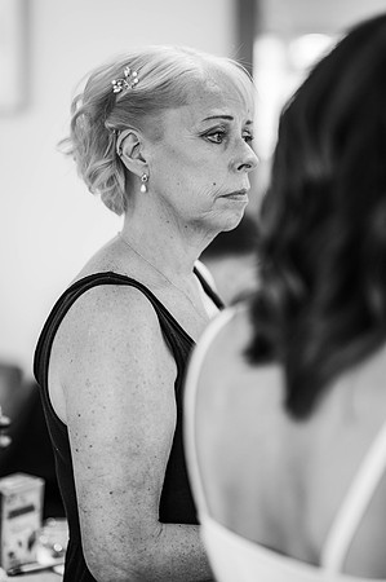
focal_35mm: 85
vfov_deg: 23.9
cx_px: 193
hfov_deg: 16.0
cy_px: 291
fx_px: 1370
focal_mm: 85
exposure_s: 1/200
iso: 360
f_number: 1.8
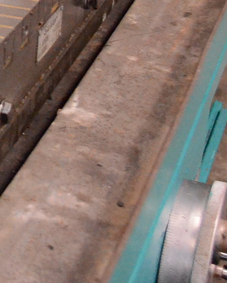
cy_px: 36
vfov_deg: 15.9
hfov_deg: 11.3
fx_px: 1008
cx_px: -269
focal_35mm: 120
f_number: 3.8
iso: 6400
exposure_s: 1/640
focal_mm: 22
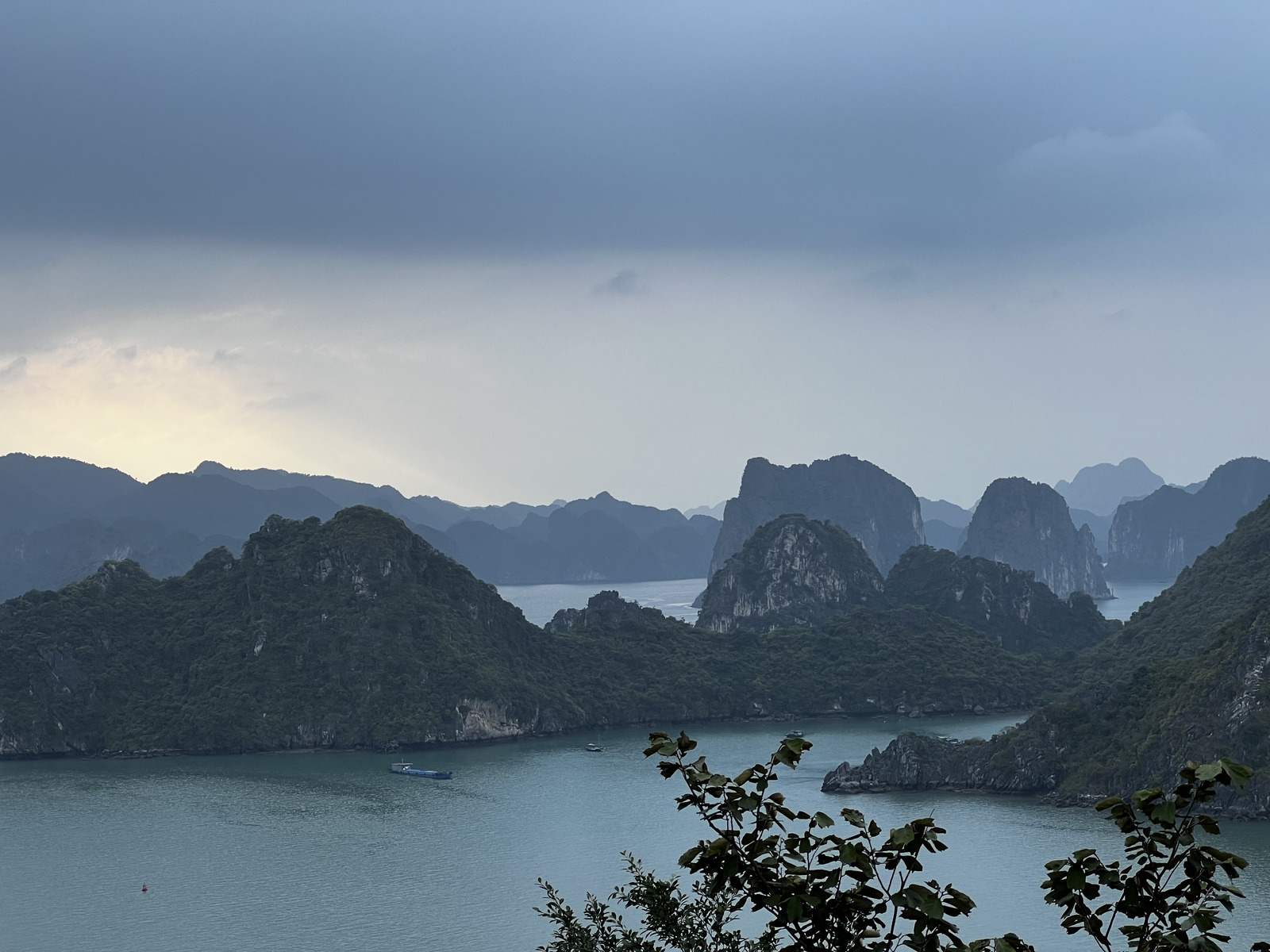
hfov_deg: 25.3
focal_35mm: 77
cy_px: 476
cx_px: 635
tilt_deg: +1.6
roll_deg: +1.9
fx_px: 2825
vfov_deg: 19.1
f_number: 2.8
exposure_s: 1/183
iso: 32
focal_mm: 9
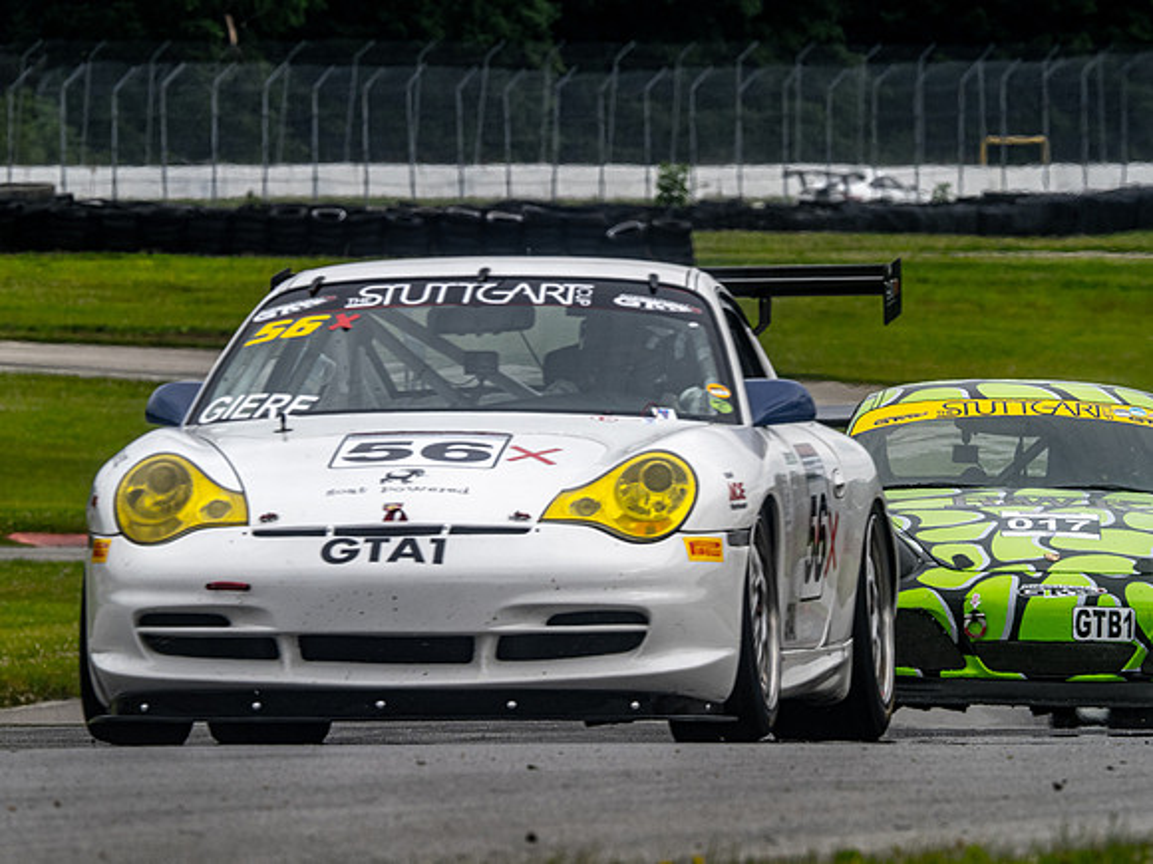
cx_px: 576
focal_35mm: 841
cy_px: 432
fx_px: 28012
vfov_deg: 1.8
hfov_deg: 2.4
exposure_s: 1/320
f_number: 13
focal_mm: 420
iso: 320
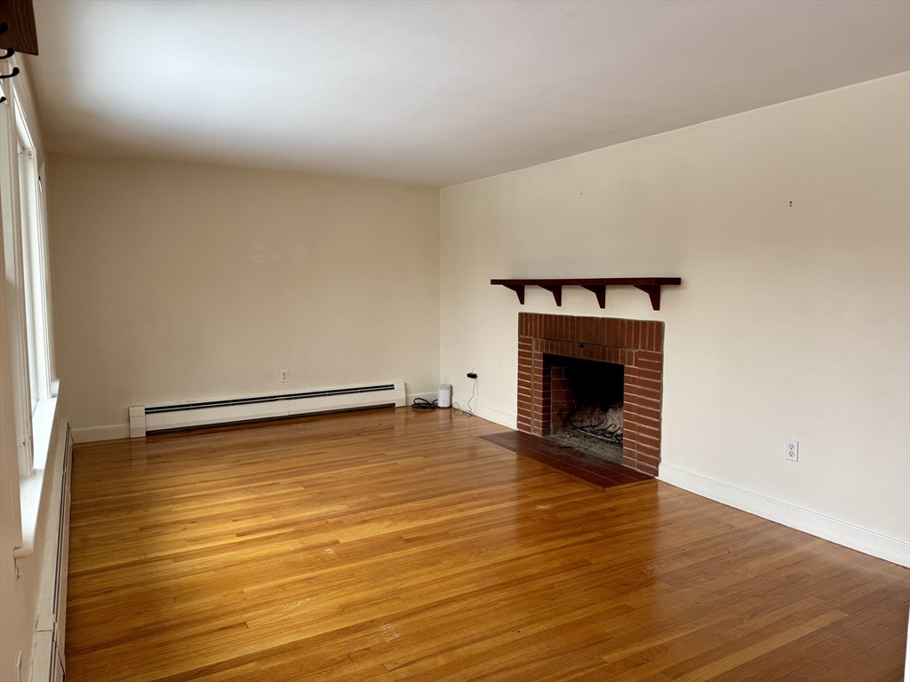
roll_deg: +0.2
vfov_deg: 56.8
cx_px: 455
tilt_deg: -5.8
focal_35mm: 24
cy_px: 341
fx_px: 631
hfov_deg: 71.6
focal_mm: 6.76
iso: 100
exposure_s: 1/121
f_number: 1.78
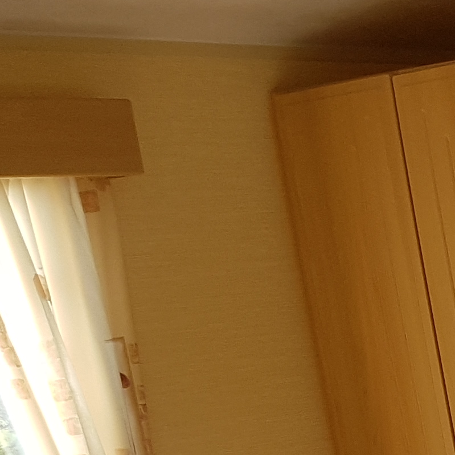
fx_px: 1725
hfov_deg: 12.8
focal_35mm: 116
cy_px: 711
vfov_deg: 14.0
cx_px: 948
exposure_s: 1/100
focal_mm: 4.2
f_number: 1.7
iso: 40
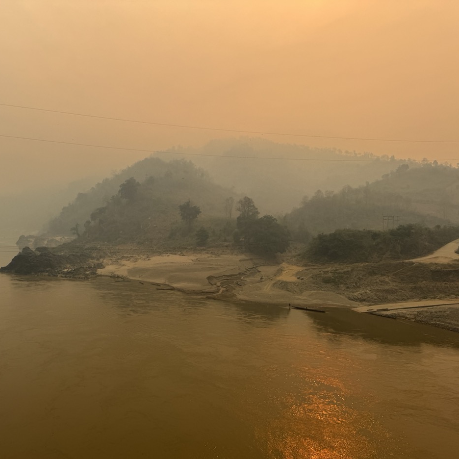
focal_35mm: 29
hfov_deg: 54.4
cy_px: 235
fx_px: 435
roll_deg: -0.8
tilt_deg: -1.6
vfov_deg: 55.6
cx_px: 150
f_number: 1.78
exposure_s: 1/2833
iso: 80
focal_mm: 6.76
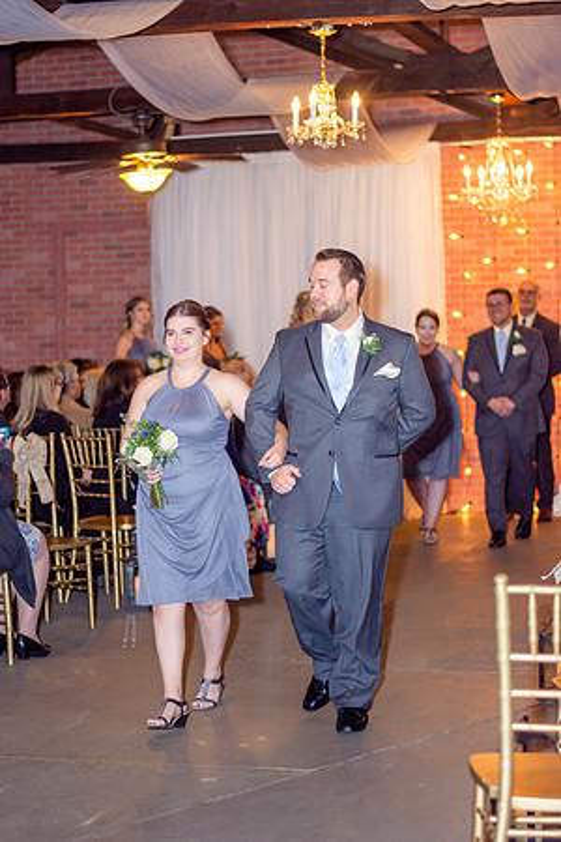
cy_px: 421
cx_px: 280
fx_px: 1753
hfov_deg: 18.2
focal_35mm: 75
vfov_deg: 27.0
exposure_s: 1/200
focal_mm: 50
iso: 200
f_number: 1.8
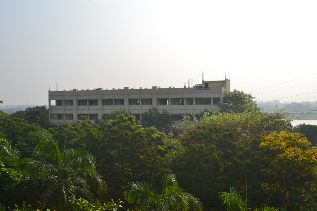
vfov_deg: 36.8
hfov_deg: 53.1
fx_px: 317
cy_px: 106
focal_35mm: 36
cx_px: 158
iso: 320
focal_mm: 24
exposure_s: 1/500
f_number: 11
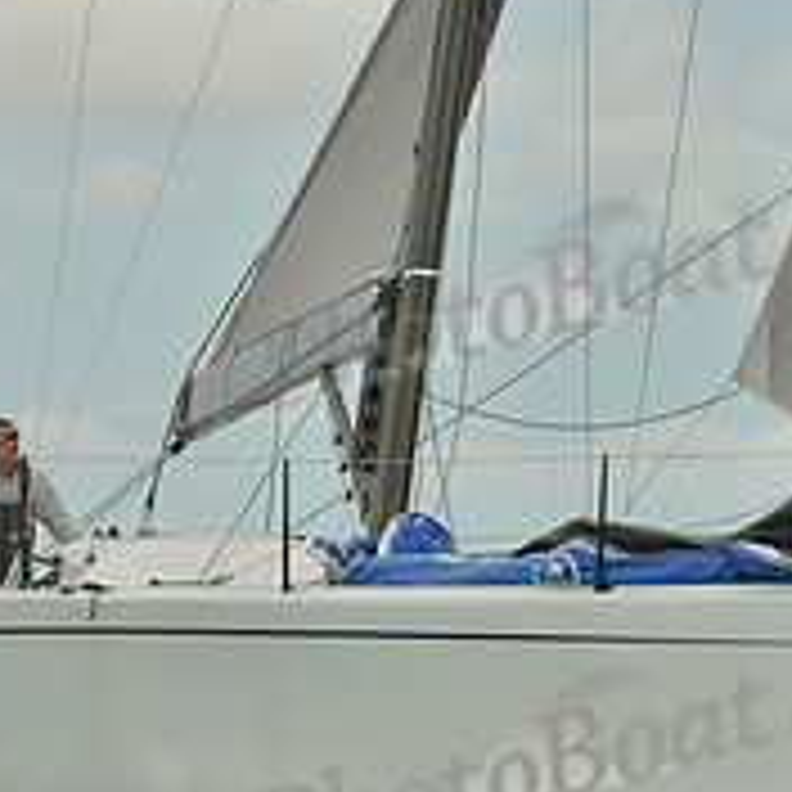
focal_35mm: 560
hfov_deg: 3.1
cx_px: 27
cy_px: 592
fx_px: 14496
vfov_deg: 3.1
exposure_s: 1/1250
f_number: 8
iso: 400
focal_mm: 200
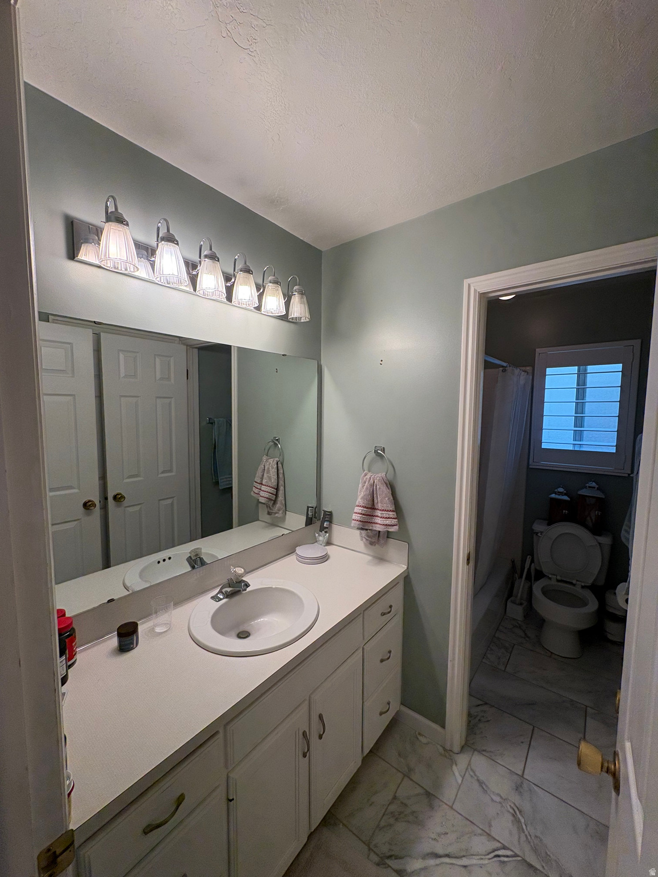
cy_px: 438
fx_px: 355
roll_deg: -1.2
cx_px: 329
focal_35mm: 14
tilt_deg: -5.6
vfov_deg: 102.1
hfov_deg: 85.7
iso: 80
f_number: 2.2
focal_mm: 2.22
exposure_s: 1/135
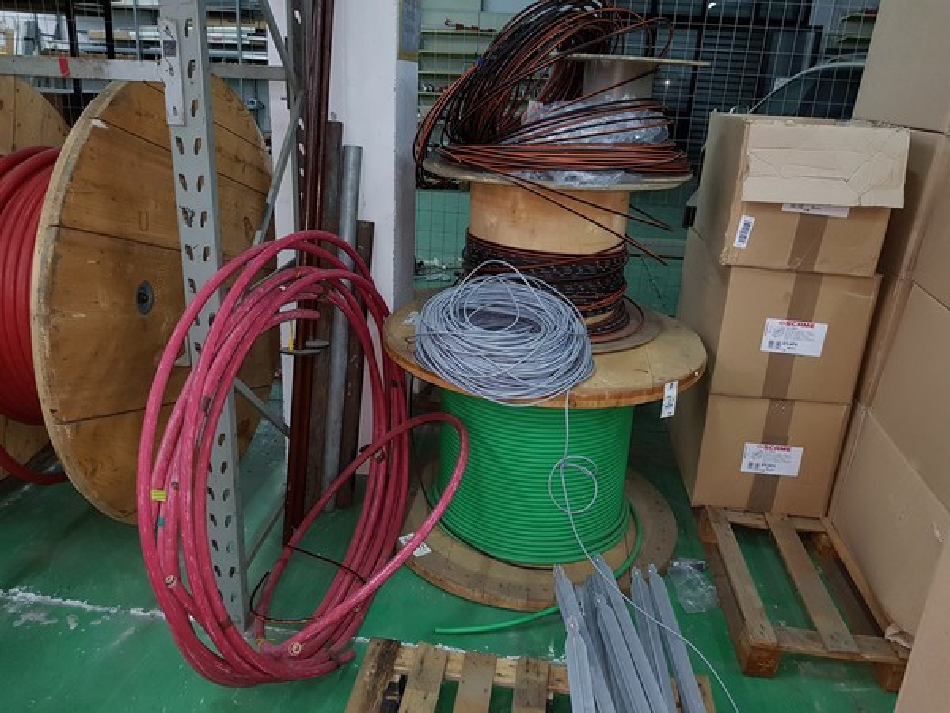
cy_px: 356
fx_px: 714
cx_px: 475
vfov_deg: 53.1
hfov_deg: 67.3
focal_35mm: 26
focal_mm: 4.2
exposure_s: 1/25
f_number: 1.7
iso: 125
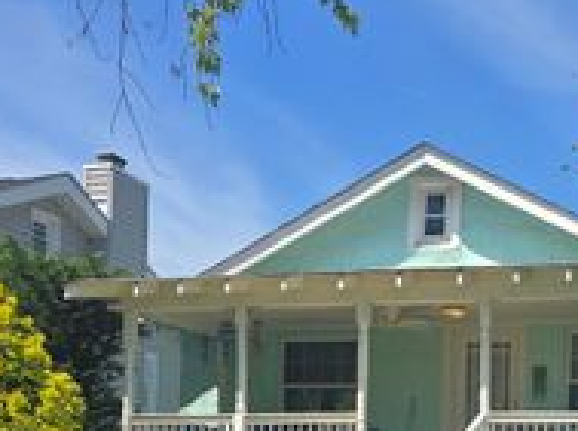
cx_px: 554
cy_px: 509
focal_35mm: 61
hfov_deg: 29.9
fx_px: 1017
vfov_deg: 22.2
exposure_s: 1/609
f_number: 1.7
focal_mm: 6.3
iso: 12
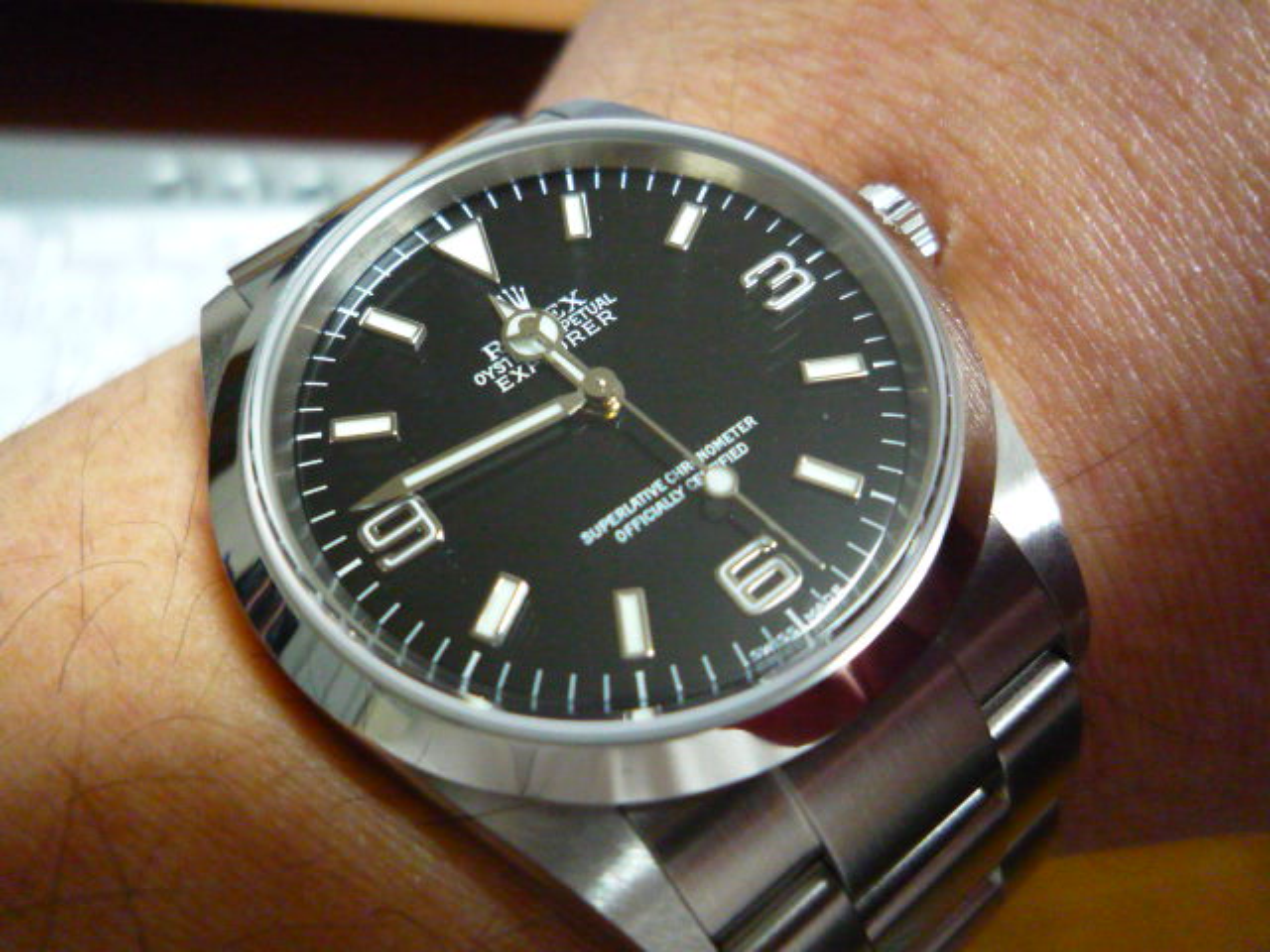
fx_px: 917
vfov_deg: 54.9
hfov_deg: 69.4
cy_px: 476
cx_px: 635
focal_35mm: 25
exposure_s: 1/25
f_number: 2.8
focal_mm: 4.4
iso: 800
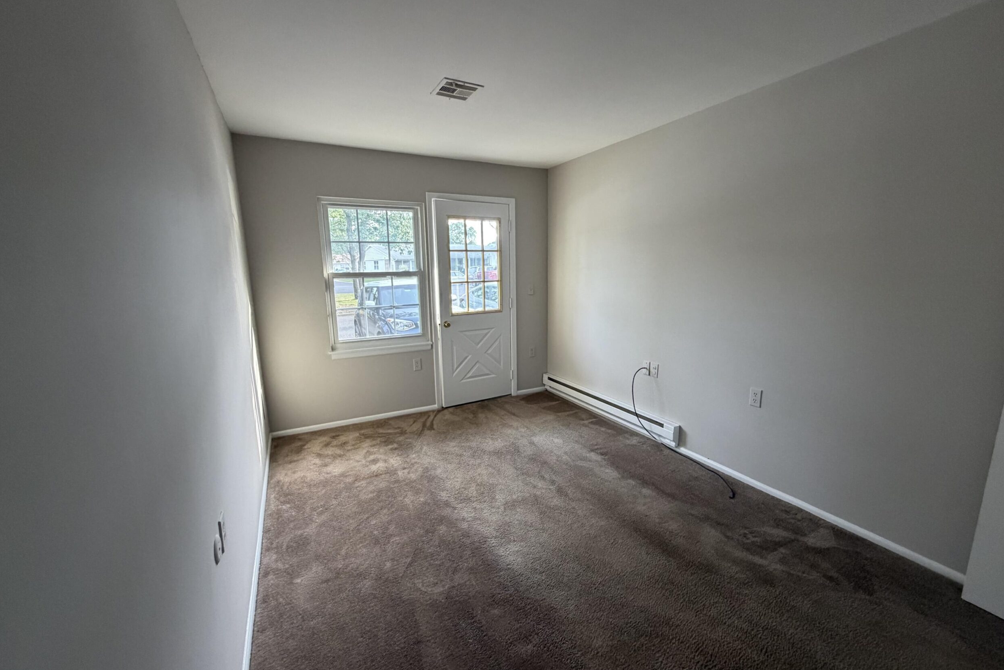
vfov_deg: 77.3
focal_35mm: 15
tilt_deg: -11.7
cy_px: 345
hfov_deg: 100.4
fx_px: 418
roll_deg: +0.7
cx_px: 507
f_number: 2.2
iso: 320
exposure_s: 1/98
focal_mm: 2.22
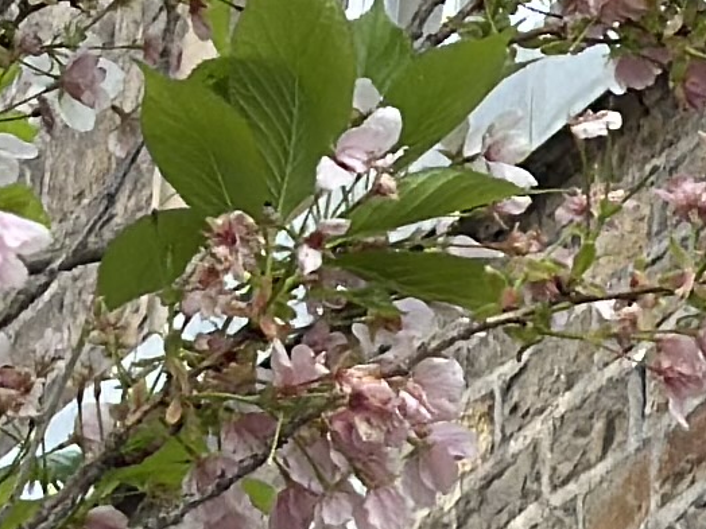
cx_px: 1560
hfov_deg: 5.2
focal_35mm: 369
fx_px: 7526
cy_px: -549
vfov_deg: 4.0
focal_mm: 6.86
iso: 80
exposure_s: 1/810
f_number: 1.78
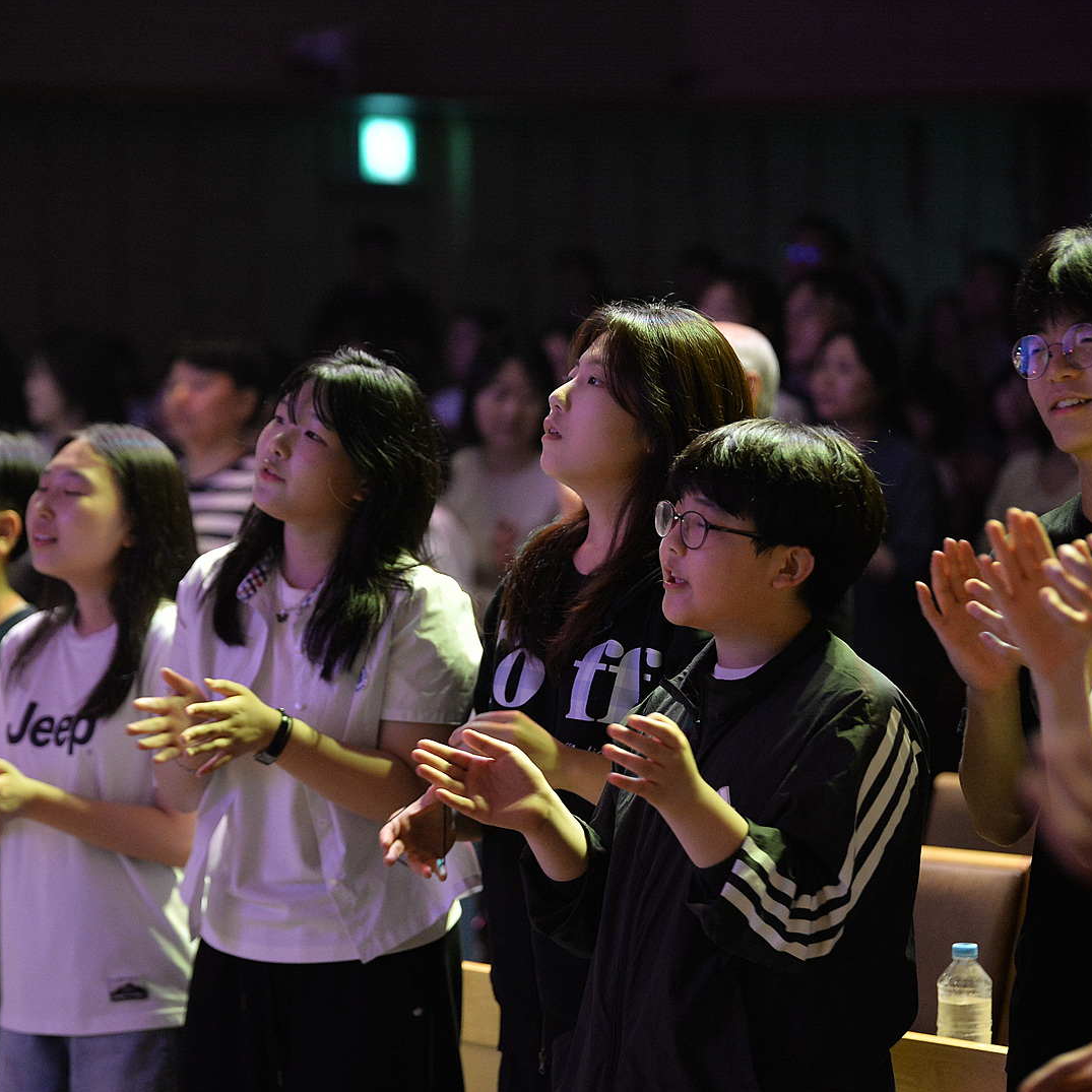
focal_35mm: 141
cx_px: 622
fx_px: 5032
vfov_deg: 12.4
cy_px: 547
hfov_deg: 12.4
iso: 2500
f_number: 2.8
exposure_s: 1/200
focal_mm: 110
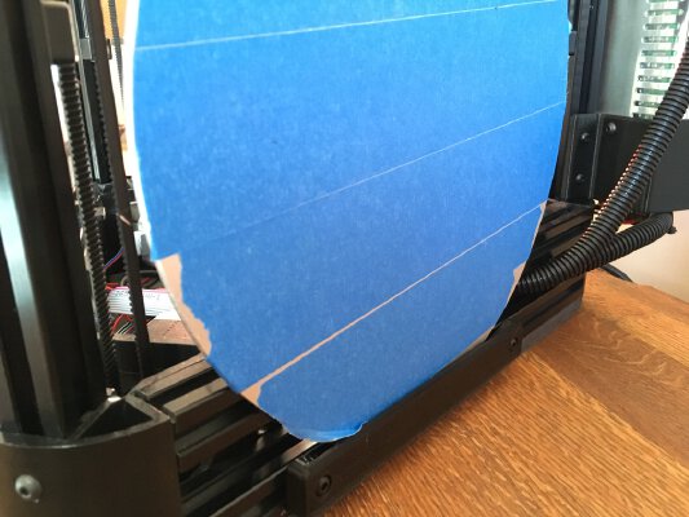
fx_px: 577
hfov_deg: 61.6
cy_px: 258
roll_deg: +0.2
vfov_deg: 48.2
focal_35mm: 29
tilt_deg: -18.8
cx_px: 344
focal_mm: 4.15
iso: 320
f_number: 2.2
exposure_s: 1/15
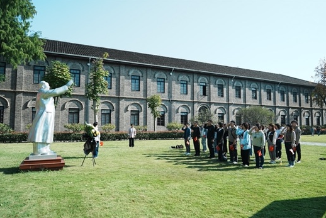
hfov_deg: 71.5
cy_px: 111
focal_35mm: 25
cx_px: 166
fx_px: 227
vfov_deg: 51.3
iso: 100
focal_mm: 24
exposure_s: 1/640
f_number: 4
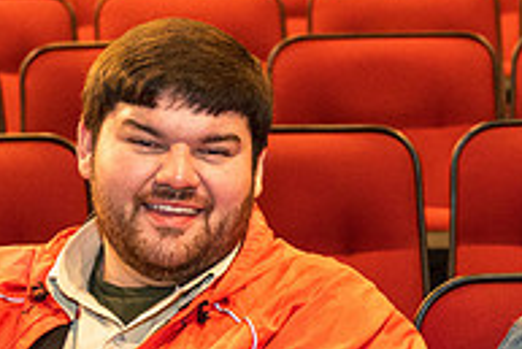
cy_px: 448
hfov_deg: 16.2
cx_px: 595
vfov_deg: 11.0
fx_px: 1770
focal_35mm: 122
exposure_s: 1/160
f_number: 2.8
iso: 6400
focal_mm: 38
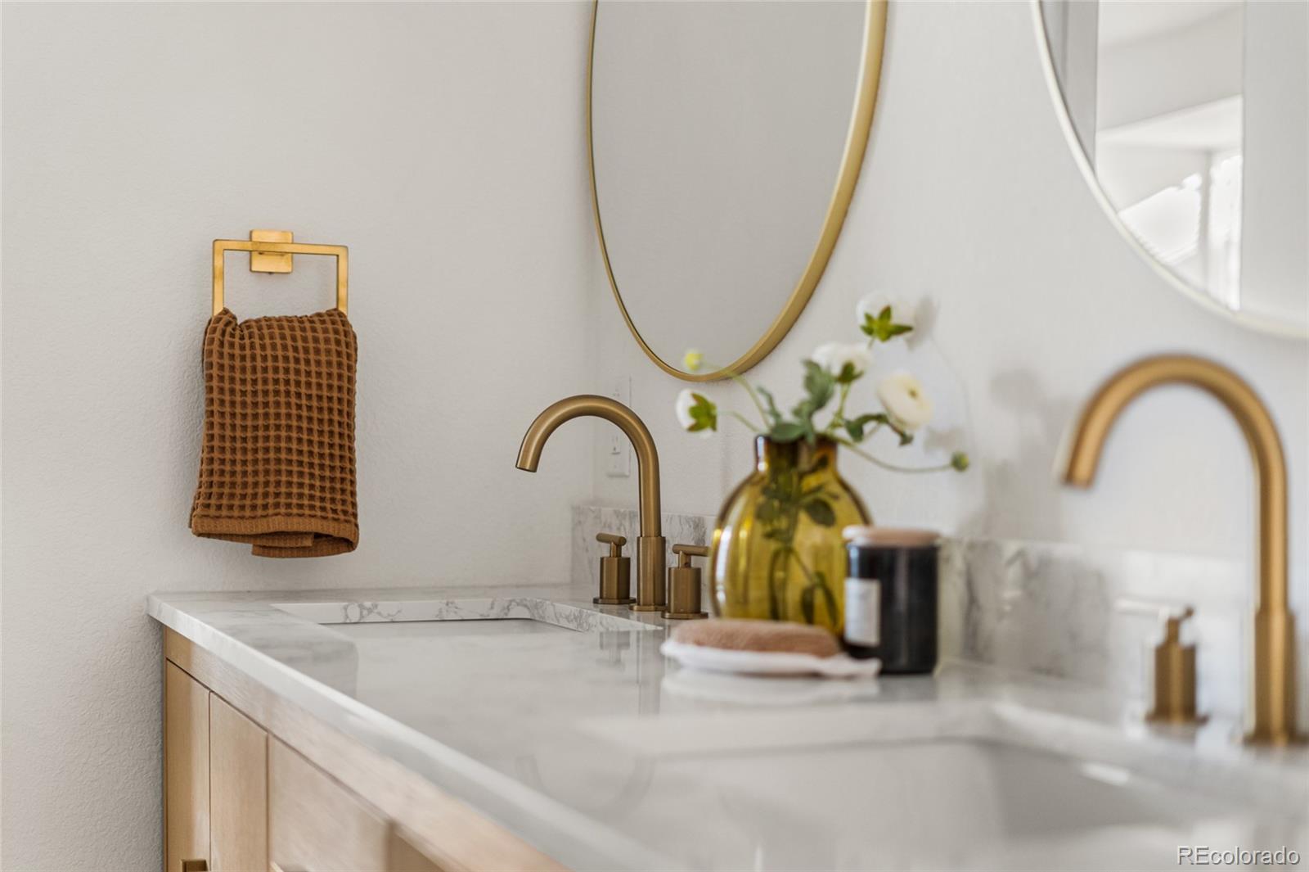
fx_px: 1817
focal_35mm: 50
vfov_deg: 27.0
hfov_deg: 39.6
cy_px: 436
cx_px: 654
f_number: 1.8
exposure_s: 1/60
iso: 800
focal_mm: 50
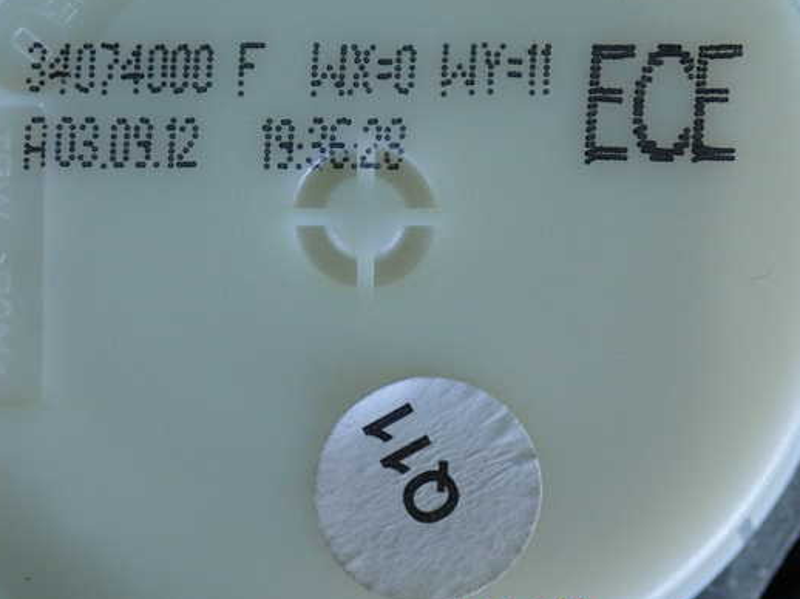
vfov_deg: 15.5
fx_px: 2194
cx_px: 349
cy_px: 289
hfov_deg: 20.6
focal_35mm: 95
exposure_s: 1/125
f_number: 4.3
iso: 640
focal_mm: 14.62
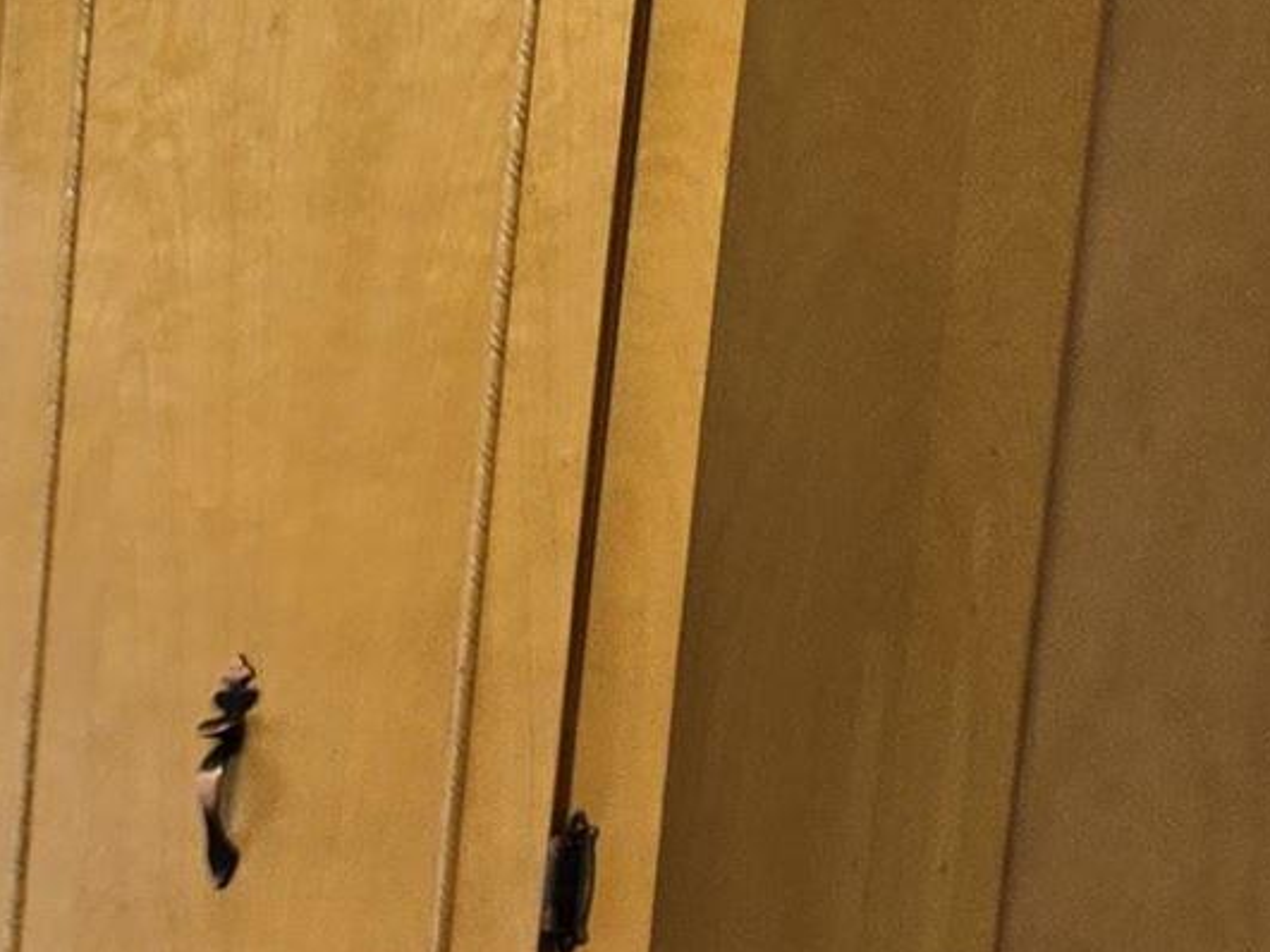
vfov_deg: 10.2
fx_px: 4878
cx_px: -1588
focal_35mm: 133
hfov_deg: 12.3
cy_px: 2009
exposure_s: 1/120
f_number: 1.8
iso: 50
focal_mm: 5.4
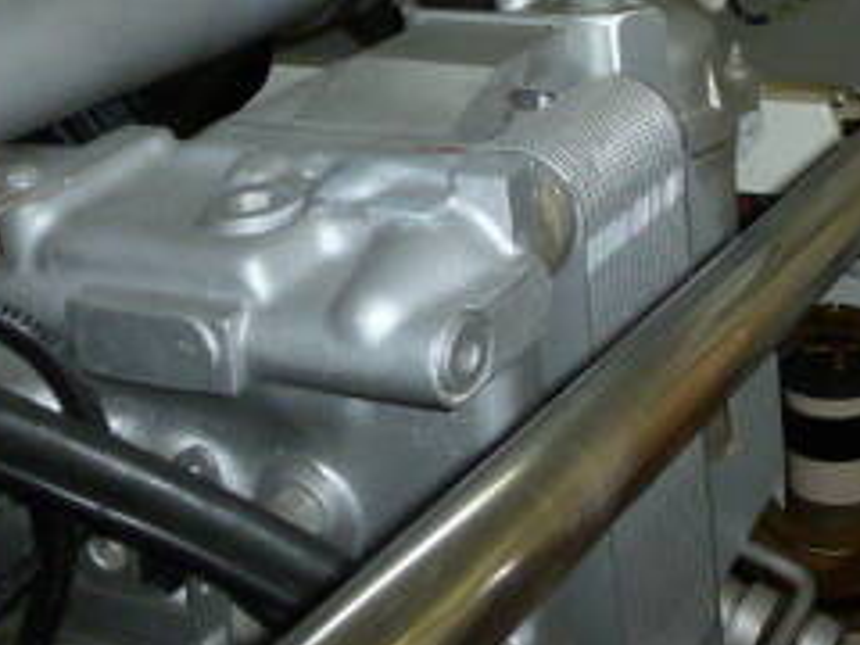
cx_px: 867
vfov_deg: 21.2
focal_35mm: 64
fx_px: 1590
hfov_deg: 28.3
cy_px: -147
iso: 250
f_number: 3.3
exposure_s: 1/60
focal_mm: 4.3
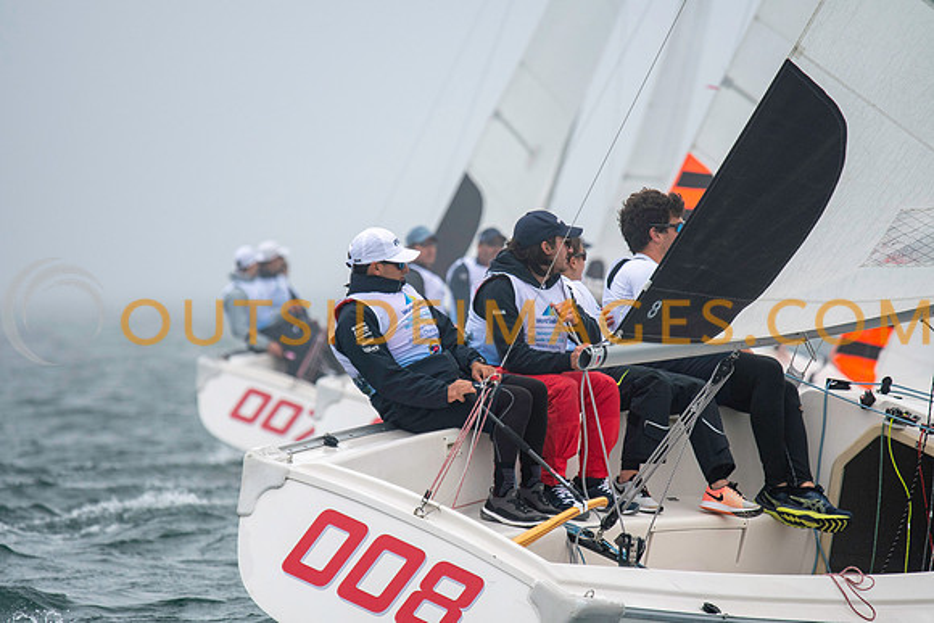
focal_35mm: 459
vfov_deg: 3.0
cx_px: 467
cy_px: 312
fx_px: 11902
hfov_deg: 4.5
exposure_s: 1/2000
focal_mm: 300
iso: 250
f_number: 4
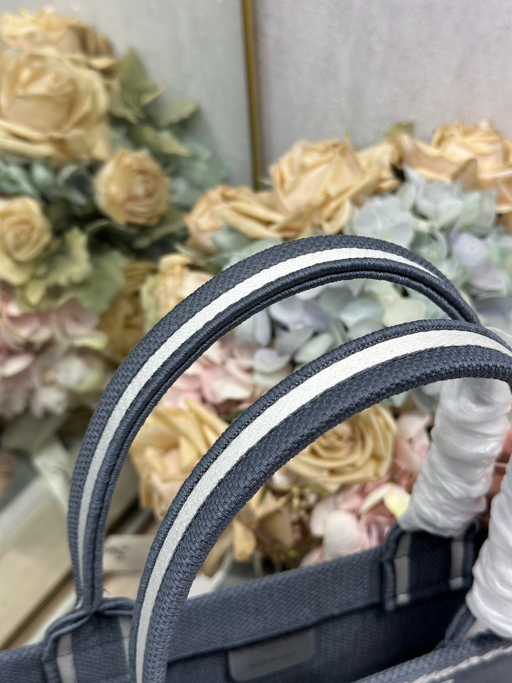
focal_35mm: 48
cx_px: 256
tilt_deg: -44.8
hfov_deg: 30.3
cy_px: 342
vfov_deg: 39.7
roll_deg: +2.5
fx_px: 947
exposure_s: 1/402
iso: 80
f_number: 1.78
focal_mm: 6.86
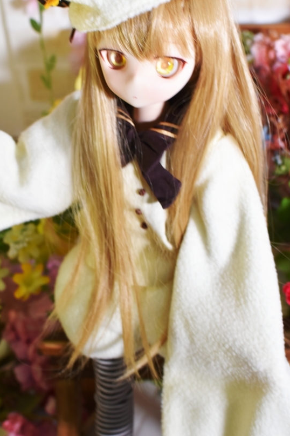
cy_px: 203
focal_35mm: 67
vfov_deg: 30.2
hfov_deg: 20.4
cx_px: 118
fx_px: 805
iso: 400
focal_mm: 35
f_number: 4.5
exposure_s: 1/80
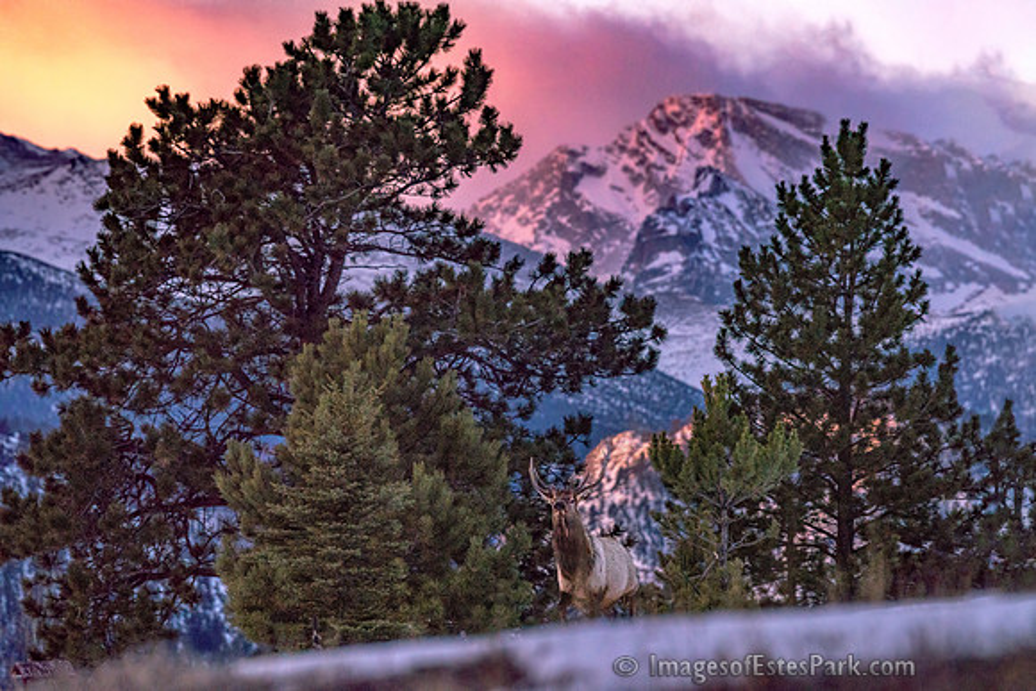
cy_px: 346
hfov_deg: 5.2
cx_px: 518
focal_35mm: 400
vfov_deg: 3.4
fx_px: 11513
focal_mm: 400
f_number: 8
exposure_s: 1/1250
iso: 3200
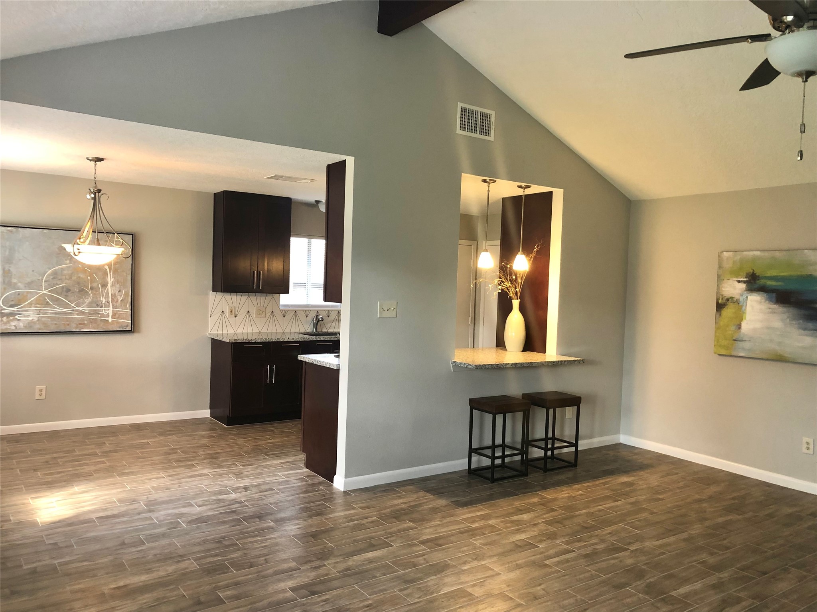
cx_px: 408
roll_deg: -0.5
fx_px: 661
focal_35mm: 28
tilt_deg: -1.3
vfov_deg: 49.7
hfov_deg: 63.4
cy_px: 306
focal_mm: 4
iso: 40
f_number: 1.8
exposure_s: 1/15
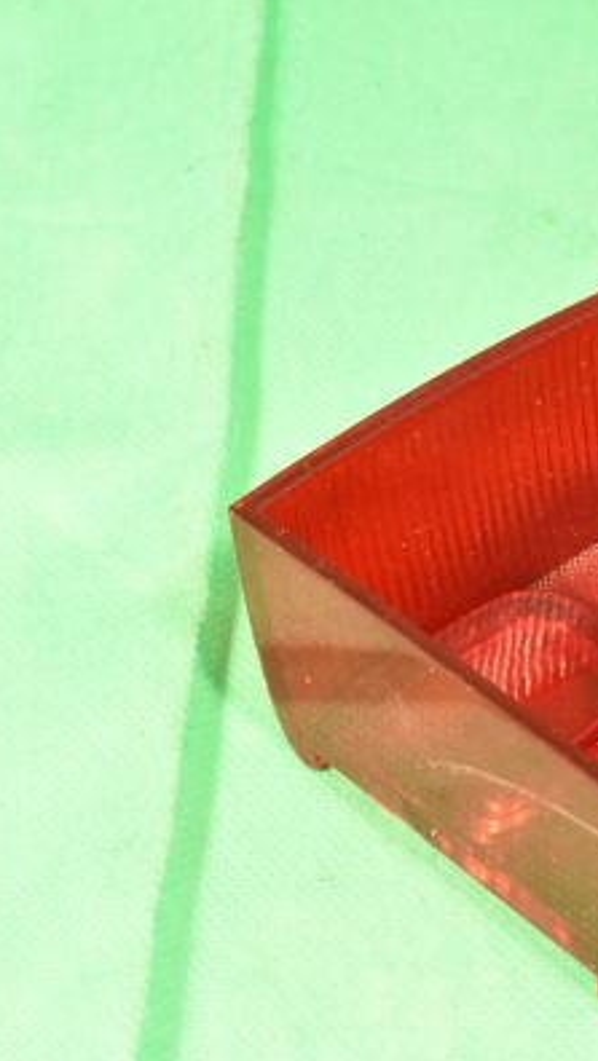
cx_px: 778
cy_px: 533
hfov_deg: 11.8
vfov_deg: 21.4
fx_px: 2817
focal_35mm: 100
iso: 3600
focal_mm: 42
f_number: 16
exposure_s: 1/60
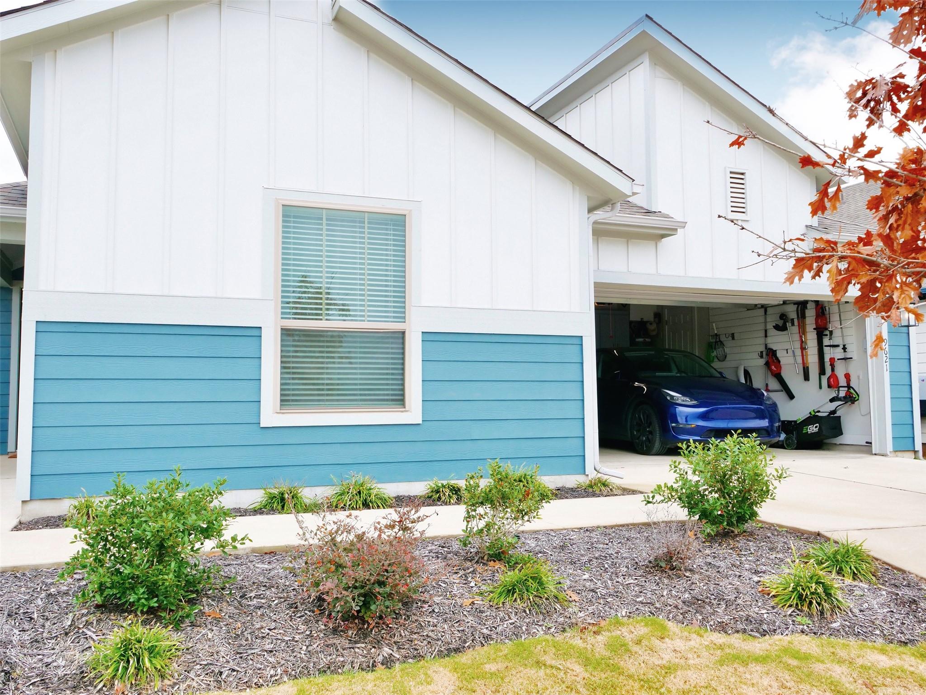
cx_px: 463
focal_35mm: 30
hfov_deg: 60.0
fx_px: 803
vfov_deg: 46.8
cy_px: 348
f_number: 5.6
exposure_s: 1/320
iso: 200
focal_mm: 15
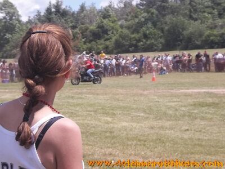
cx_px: 112
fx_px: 760
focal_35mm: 117
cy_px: 84
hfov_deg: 16.8
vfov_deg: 12.7
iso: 80
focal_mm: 21
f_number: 5.4
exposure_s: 1/320
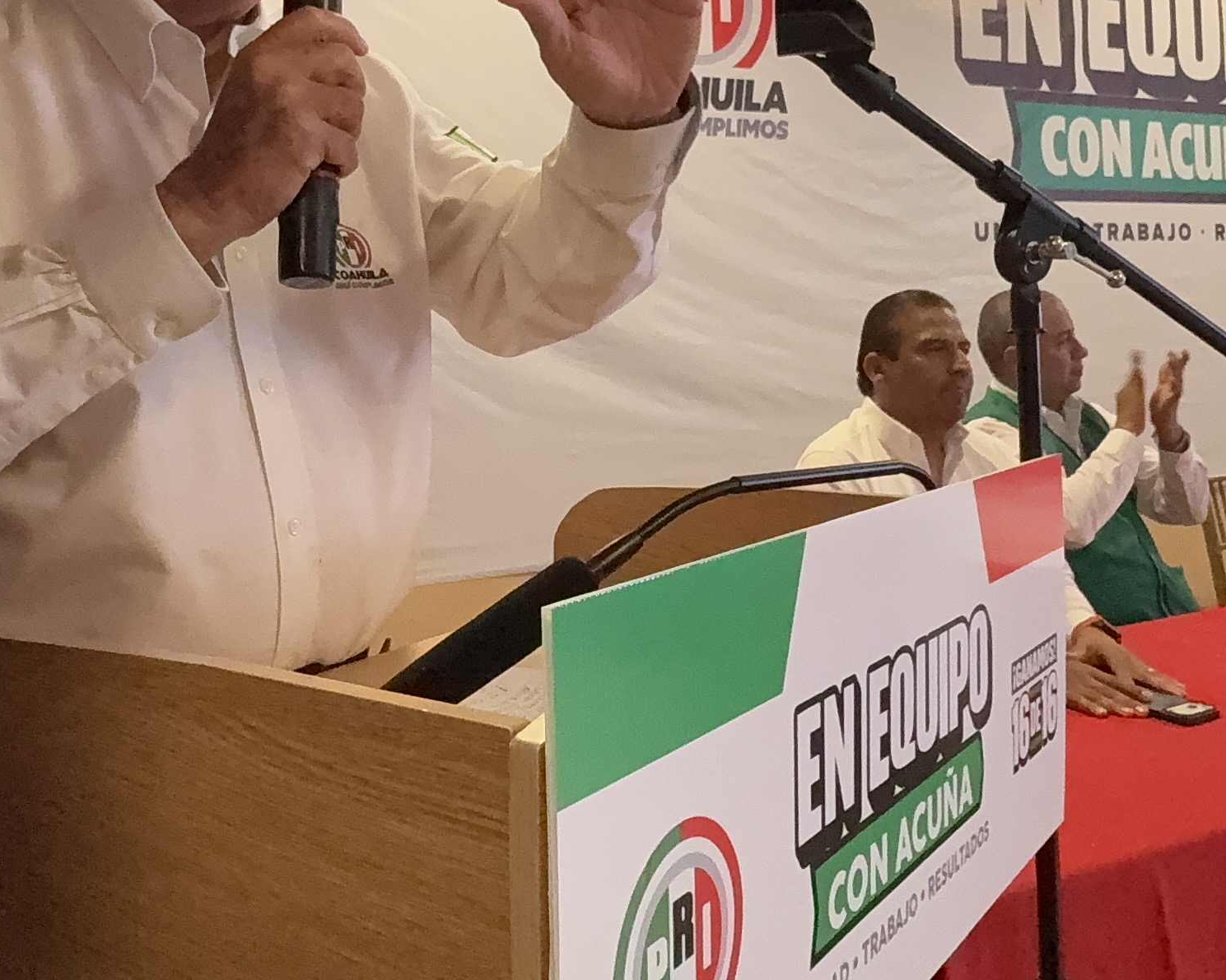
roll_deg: +1.5
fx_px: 1342
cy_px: 303
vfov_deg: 39.5
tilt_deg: +1.1
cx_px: 551
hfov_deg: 49.0
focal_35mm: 37
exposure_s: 1/60
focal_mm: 2.22
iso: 400
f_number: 2.2
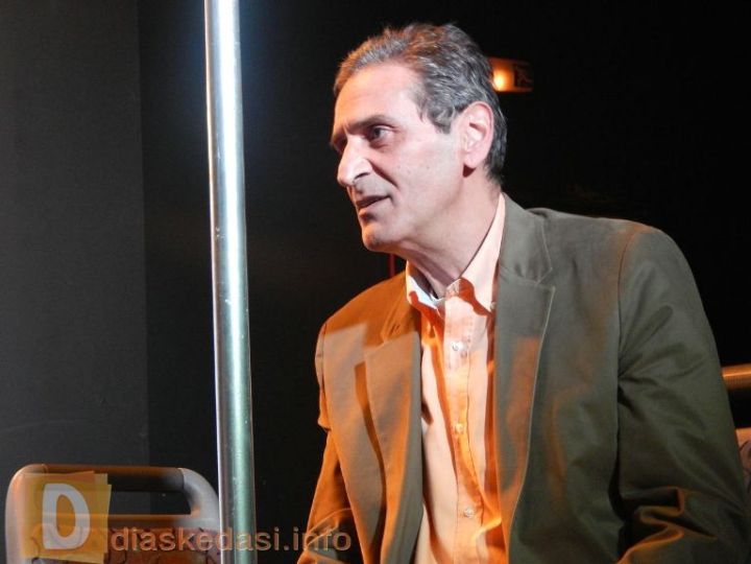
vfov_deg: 14.1
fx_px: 2278
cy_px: 282
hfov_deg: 18.7
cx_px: 376
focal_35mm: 105
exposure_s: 1/10
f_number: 4.5
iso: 800
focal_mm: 18.7
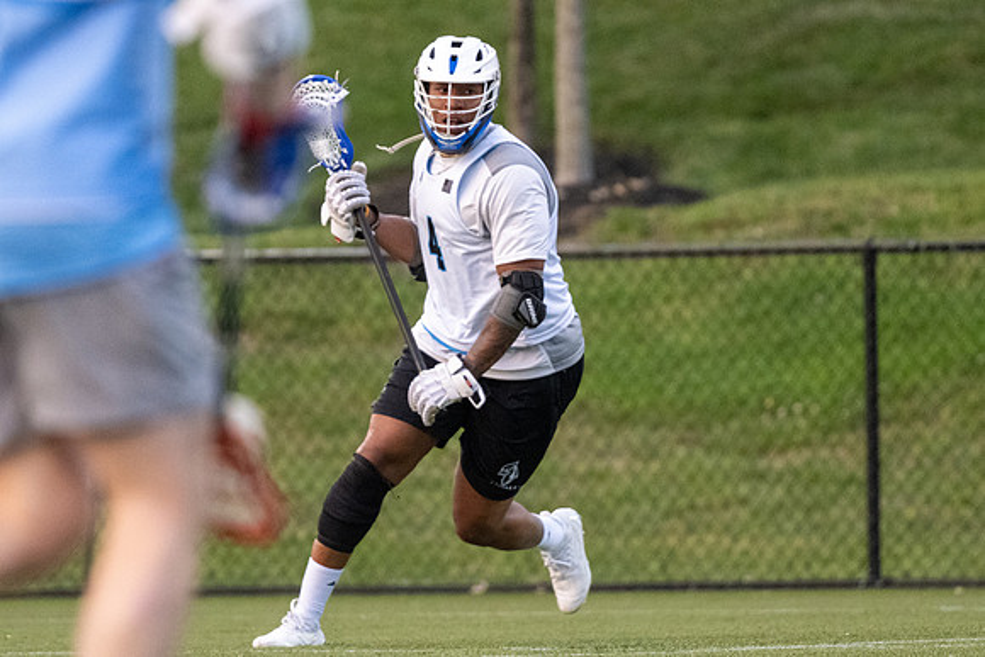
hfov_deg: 2.6
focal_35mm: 795
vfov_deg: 1.7
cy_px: 329
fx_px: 21750
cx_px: 531
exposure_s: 1/1000
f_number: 5.6
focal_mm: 500
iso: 7200
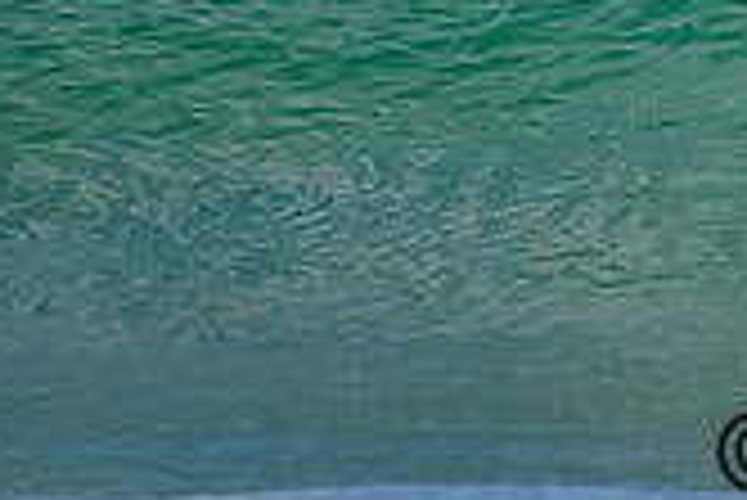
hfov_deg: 0.6
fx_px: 72479
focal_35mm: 3490
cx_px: 1066
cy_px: -295
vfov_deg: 0.4
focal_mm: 1000
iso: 2000
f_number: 11
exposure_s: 1/3200
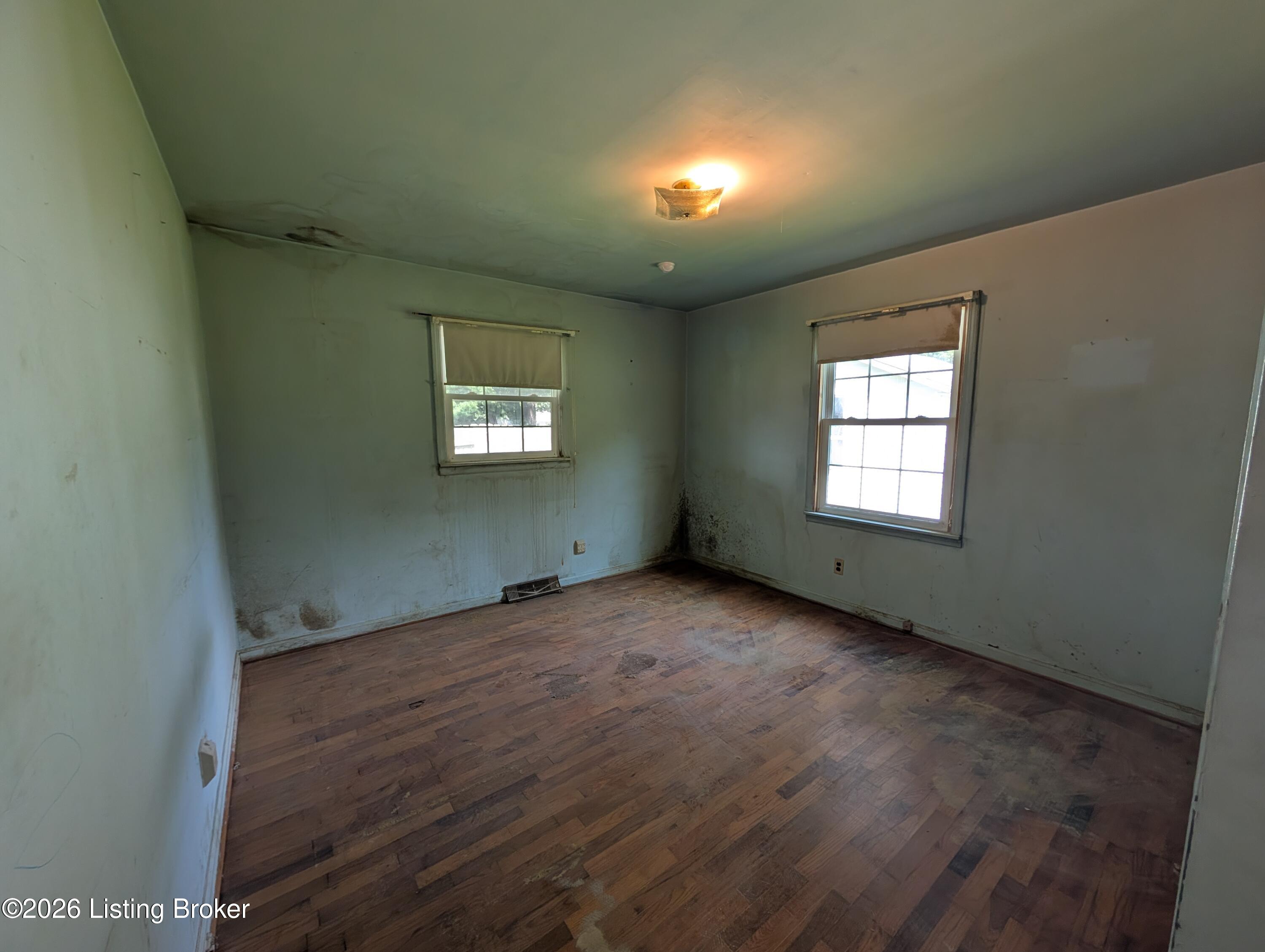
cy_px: 476
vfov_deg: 94.6
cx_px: 632
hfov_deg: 110.5
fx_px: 439
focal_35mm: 12
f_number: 1.7
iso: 56
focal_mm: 2.02
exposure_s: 1/120
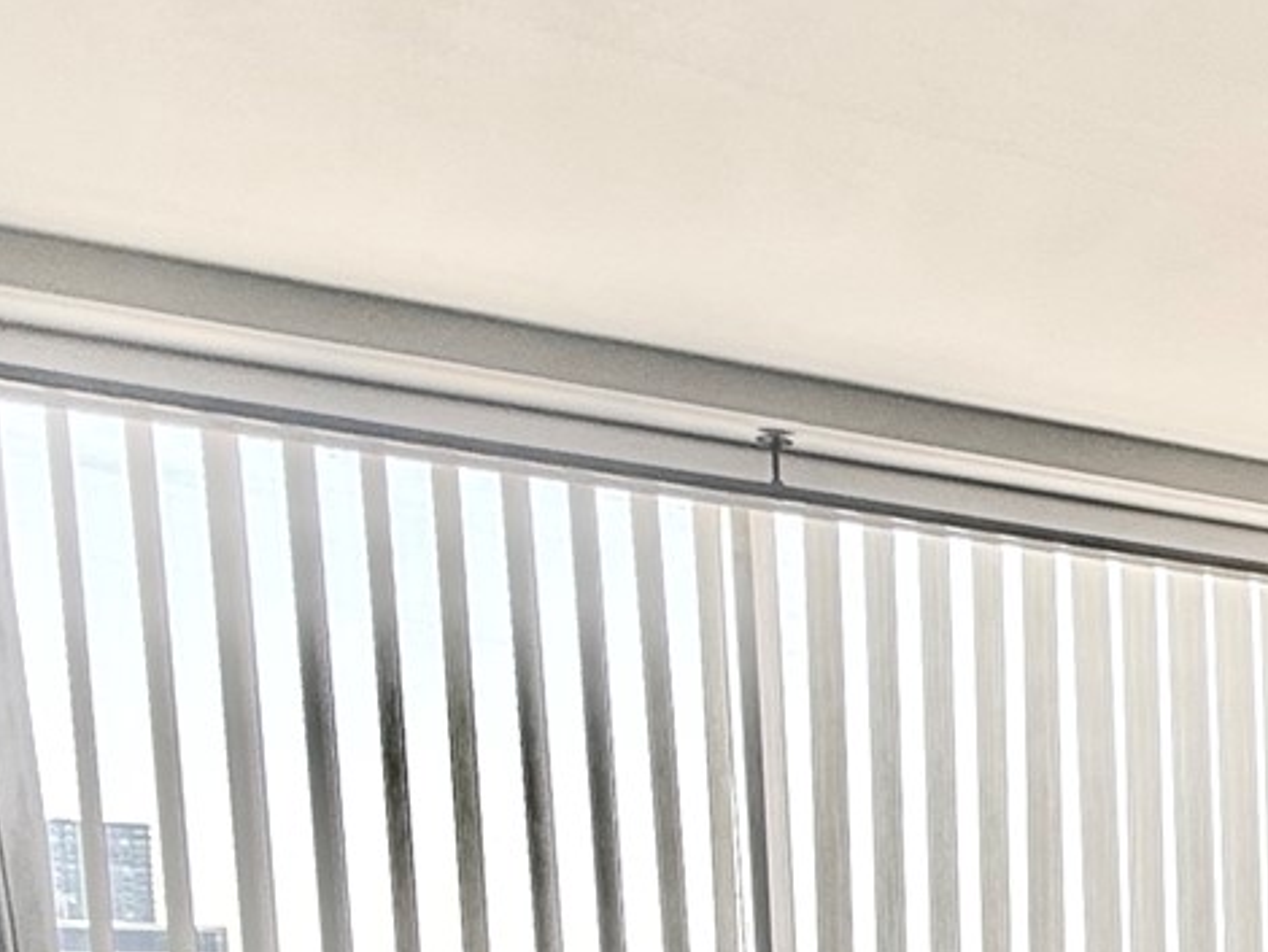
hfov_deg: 22.4
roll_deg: -0.4
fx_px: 2236
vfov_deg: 21.8
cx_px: 2148
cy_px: 1224
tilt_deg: -5.9
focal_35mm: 61
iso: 80
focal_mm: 2.22
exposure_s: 1/100
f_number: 2.2
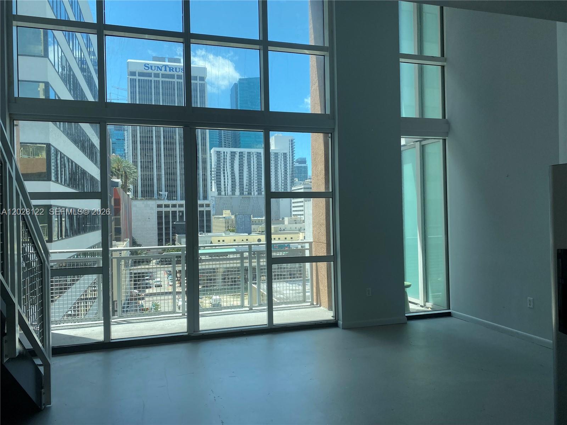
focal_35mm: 26
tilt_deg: +0.3
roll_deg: +0.1
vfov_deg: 53.1
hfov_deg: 67.3
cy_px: 212
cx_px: 284
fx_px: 426
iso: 32
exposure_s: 1/1053
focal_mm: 4.25
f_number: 1.8
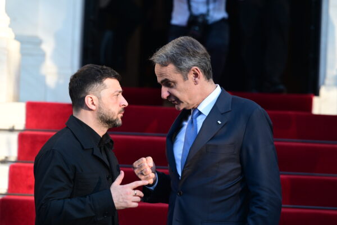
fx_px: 1638
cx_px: 168
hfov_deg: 11.7
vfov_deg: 7.8
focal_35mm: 175
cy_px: 112
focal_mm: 175
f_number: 5
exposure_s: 1/250
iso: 500
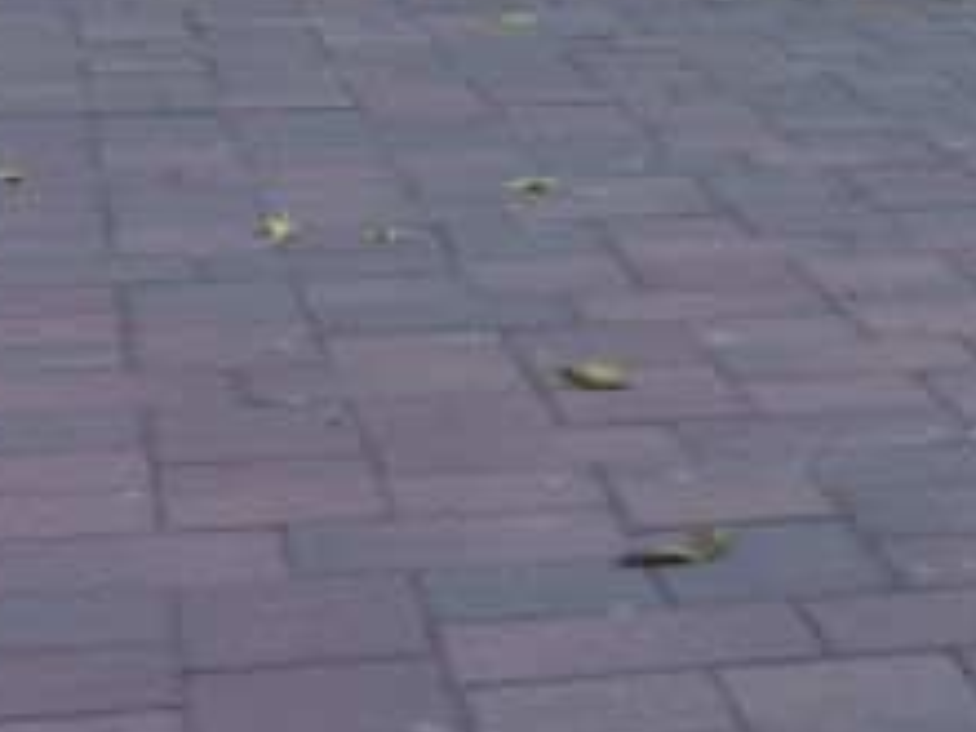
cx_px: 2063
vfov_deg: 10.3
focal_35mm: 135
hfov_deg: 12.5
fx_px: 3806
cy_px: -603
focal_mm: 4.15
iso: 32
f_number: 2.2
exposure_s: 1/156
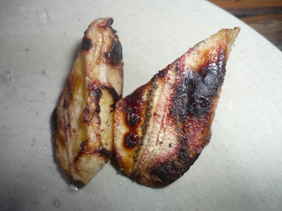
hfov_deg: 55.4
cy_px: 106
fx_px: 269
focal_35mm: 33
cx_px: 141
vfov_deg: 42.9
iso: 100
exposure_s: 1/30
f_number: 2.8
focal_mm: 5.5
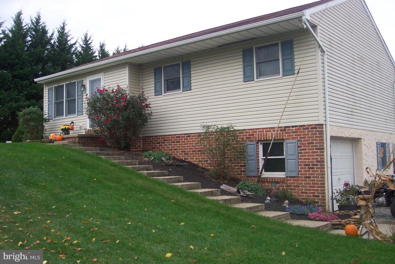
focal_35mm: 38
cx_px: 198
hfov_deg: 50.7
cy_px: 132
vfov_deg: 35.1
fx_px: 417
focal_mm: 8
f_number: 2.8
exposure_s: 1/500
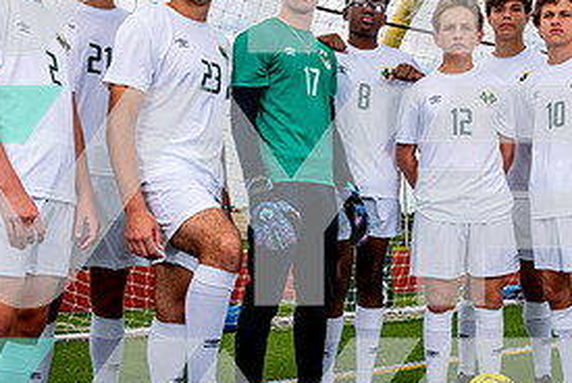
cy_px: 197
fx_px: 811
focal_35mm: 51
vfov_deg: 26.5
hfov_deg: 38.4
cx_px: 376
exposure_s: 1/125
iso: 100
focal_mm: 24
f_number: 9.5
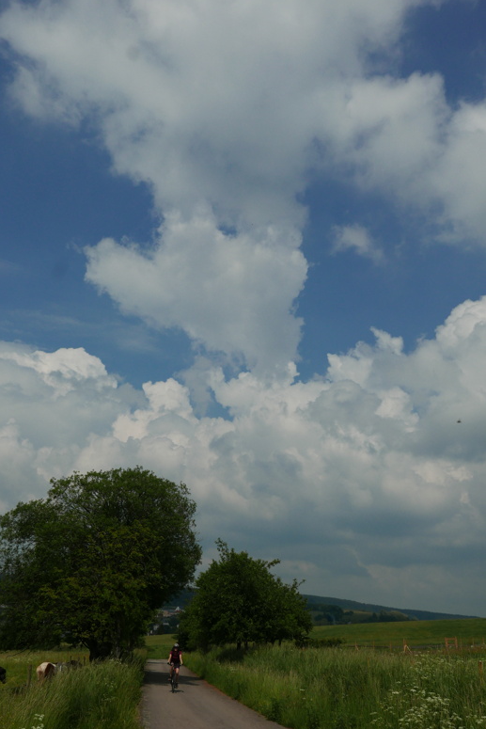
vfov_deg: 60.3
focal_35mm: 31
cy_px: 357
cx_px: 235
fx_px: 627
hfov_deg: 42.3
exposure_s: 1/3200
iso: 200
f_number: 5.6
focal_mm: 13.4
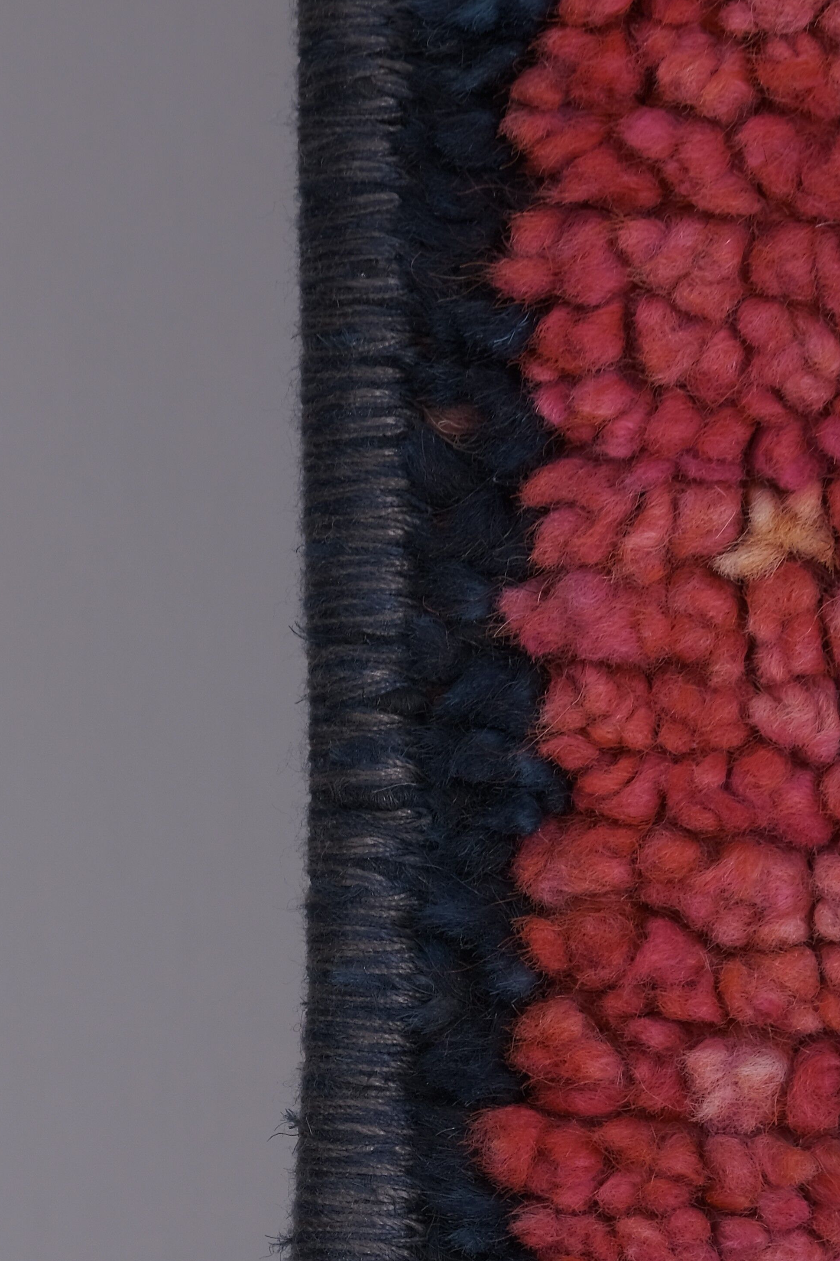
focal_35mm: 251
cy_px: 1329
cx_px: 217
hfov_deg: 5.5
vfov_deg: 8.2
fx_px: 8785
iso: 160
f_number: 13
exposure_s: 1/160
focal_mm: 78.1
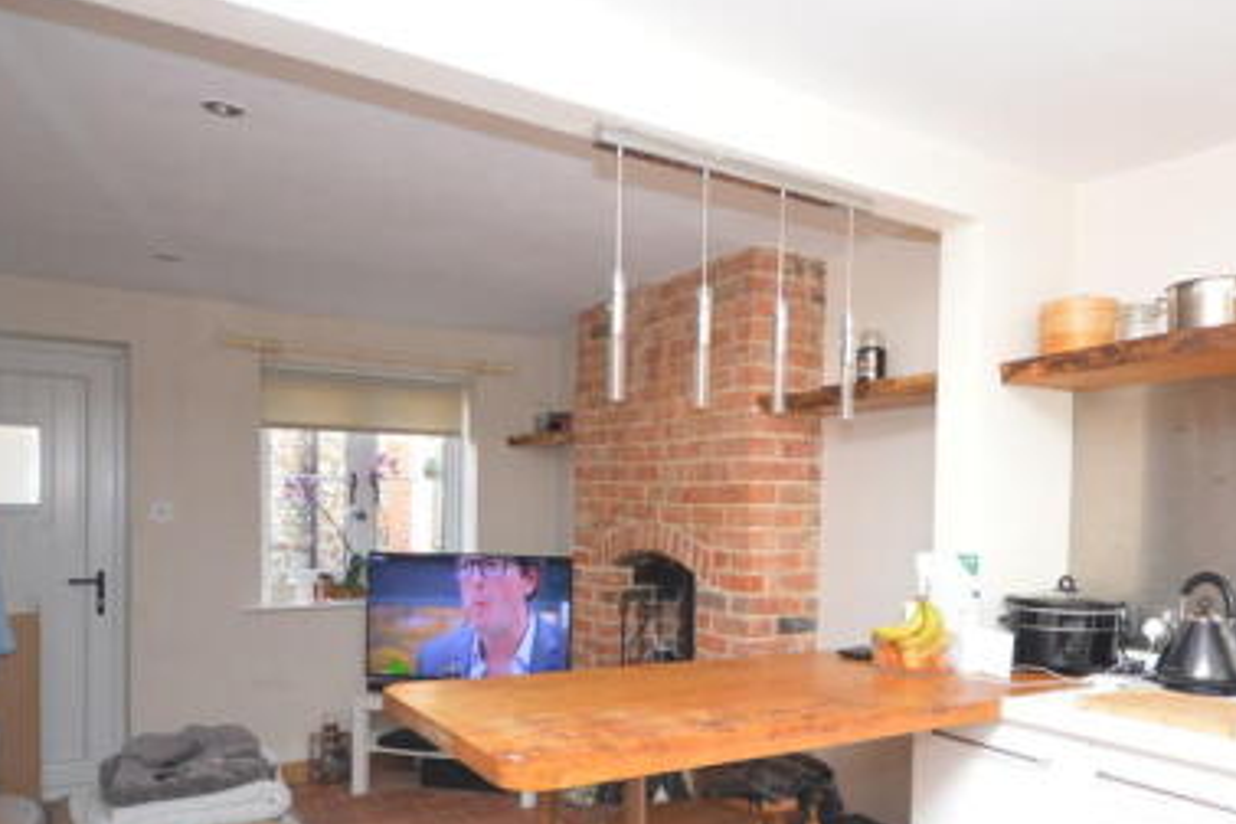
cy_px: 530
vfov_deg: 48.9
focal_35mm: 26
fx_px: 893
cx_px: 827
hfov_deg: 67.4
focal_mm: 10
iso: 450
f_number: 4
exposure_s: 1/60
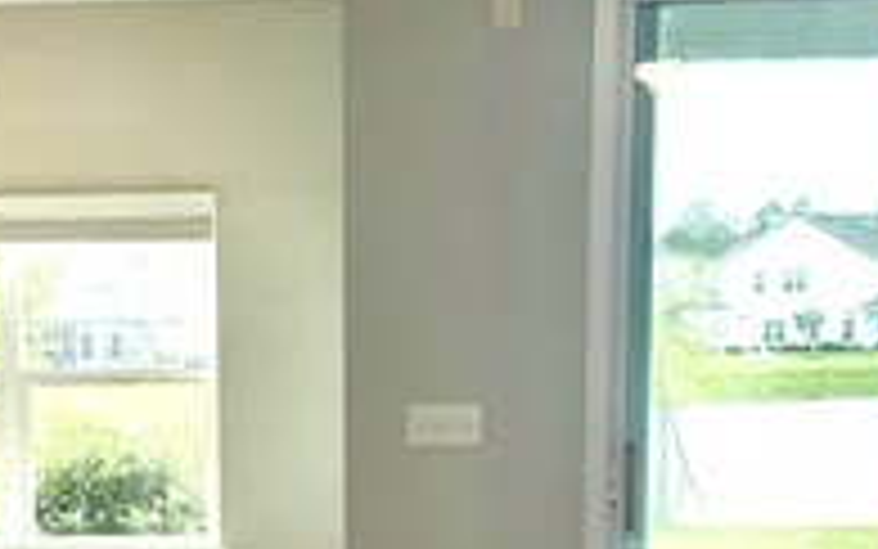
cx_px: 209
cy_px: 648
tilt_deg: -7.1
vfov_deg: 14.6
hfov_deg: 23.5
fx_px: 2082
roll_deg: +0.5
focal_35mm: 87
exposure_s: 1/401
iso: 100
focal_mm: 6.76
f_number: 1.78
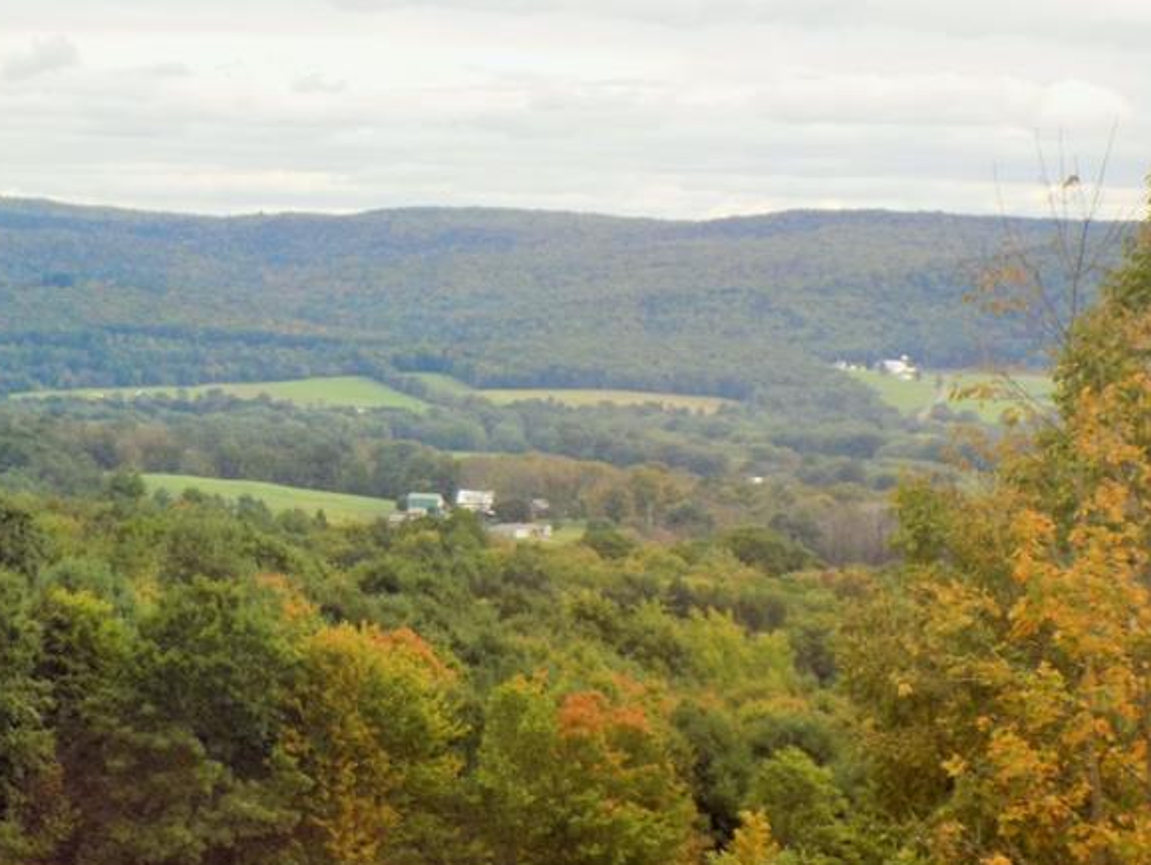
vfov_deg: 9.8
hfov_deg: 12.9
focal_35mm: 152
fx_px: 5057
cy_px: 445
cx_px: 231
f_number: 4.4
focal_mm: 15.3
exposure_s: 1/200
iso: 80
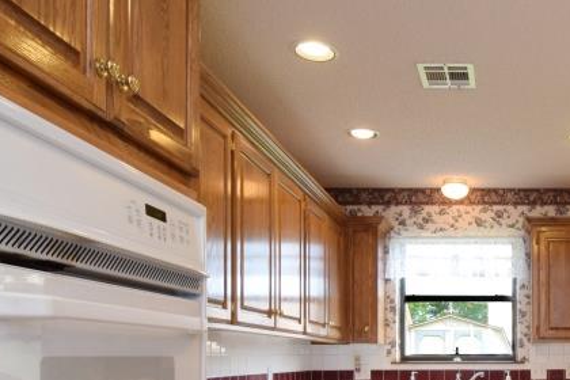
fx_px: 637
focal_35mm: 40
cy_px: 354
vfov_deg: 31.4
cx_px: 510
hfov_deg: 44.1
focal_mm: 11
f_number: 11
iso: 500
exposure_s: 1/50
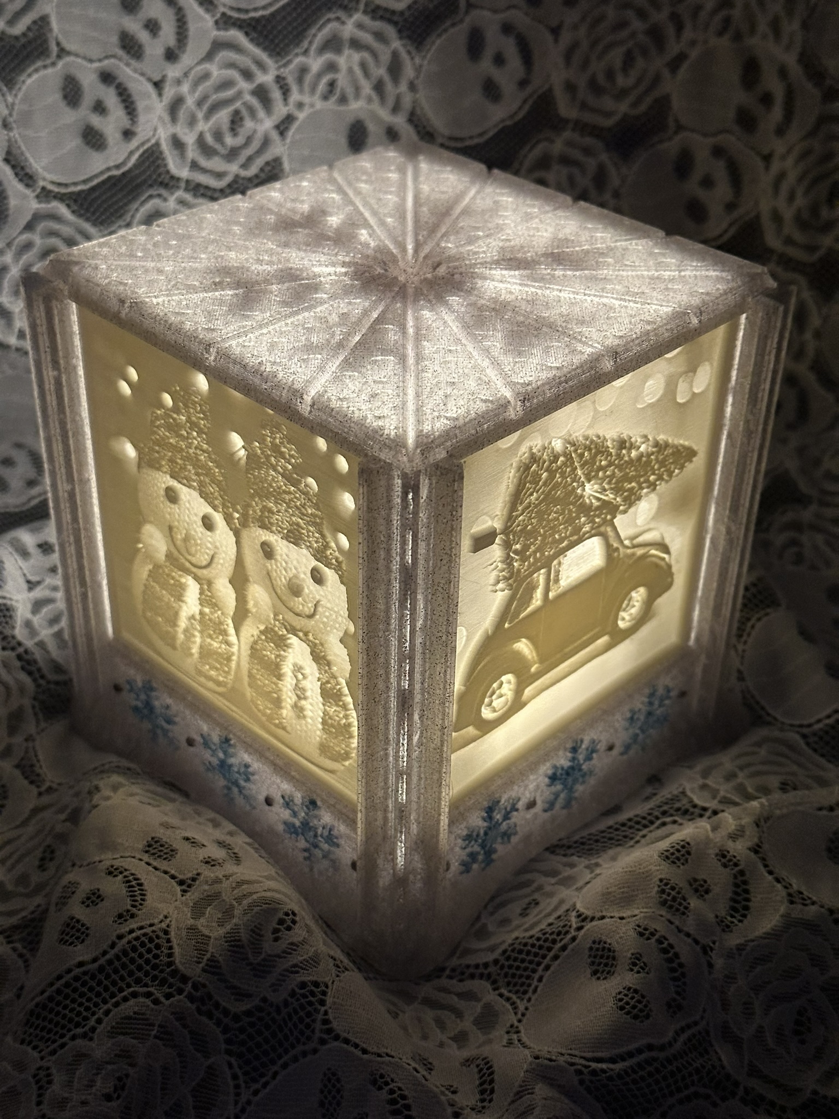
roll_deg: -0.3
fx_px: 1551
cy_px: 560
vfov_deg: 39.7
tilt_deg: -35.5
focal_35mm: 48
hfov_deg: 30.3
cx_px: 420
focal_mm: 6.86
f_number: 1.78
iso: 500
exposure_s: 1/27
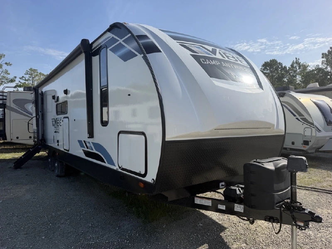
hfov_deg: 71.6
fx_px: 230
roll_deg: -0.1
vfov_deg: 56.8
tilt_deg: -2.2
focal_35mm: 24
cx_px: 166
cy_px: 124
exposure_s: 1/4975
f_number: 1.78
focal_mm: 6.76
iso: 80
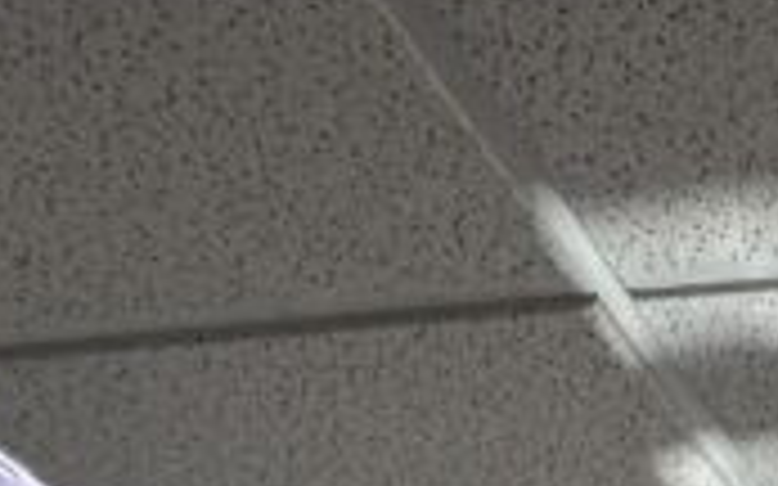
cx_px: 1309
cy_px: 1665
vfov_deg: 9.5
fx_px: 1865
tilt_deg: -2.4
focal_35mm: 88
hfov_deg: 19.2
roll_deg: +1.5
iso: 80
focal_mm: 2.22
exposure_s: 1/99
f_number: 2.2
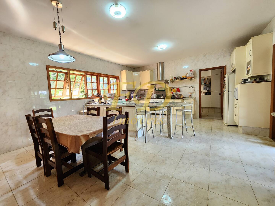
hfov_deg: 106.2
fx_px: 103
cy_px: 103
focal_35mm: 13
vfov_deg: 89.9
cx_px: 138
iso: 320
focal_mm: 2.2
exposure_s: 1/60
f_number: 2.2
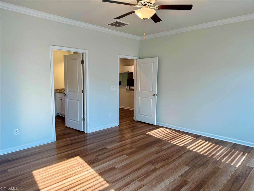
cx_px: 127
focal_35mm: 24
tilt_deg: -6.1
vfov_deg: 56.8
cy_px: 96
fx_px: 176
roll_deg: -0.6
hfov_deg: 71.6
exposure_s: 1/120
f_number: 1.78
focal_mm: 6.76
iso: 64
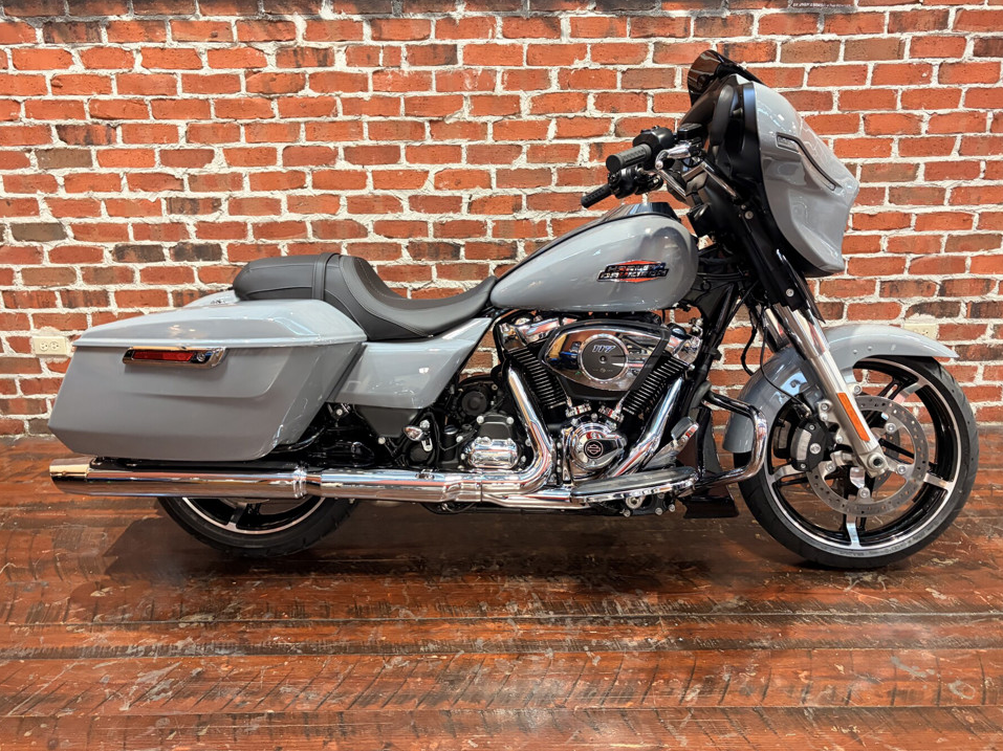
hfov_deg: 61.7
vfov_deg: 48.2
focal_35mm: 29
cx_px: 508
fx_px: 840
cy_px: 348
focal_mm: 5.96
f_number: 1.6
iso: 320
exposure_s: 1/60
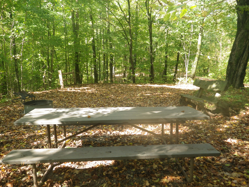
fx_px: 201
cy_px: 94
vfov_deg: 49.7
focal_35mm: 28
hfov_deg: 63.4
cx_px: 124
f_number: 3.5
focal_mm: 5
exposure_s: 1/50
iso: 80
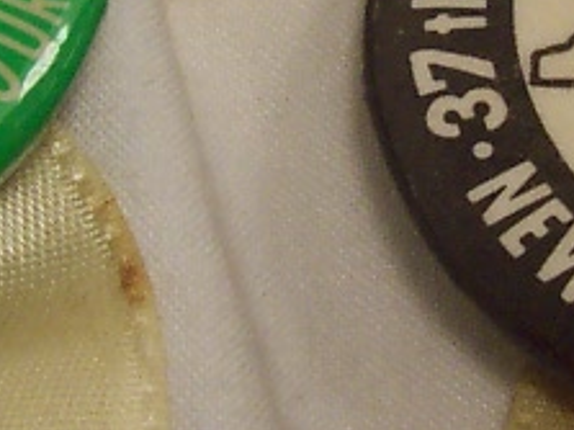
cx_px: 373
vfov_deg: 7.4
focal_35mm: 199
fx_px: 3298
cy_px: 95
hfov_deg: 9.9
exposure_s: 1/125
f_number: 5.6
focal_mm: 5.6
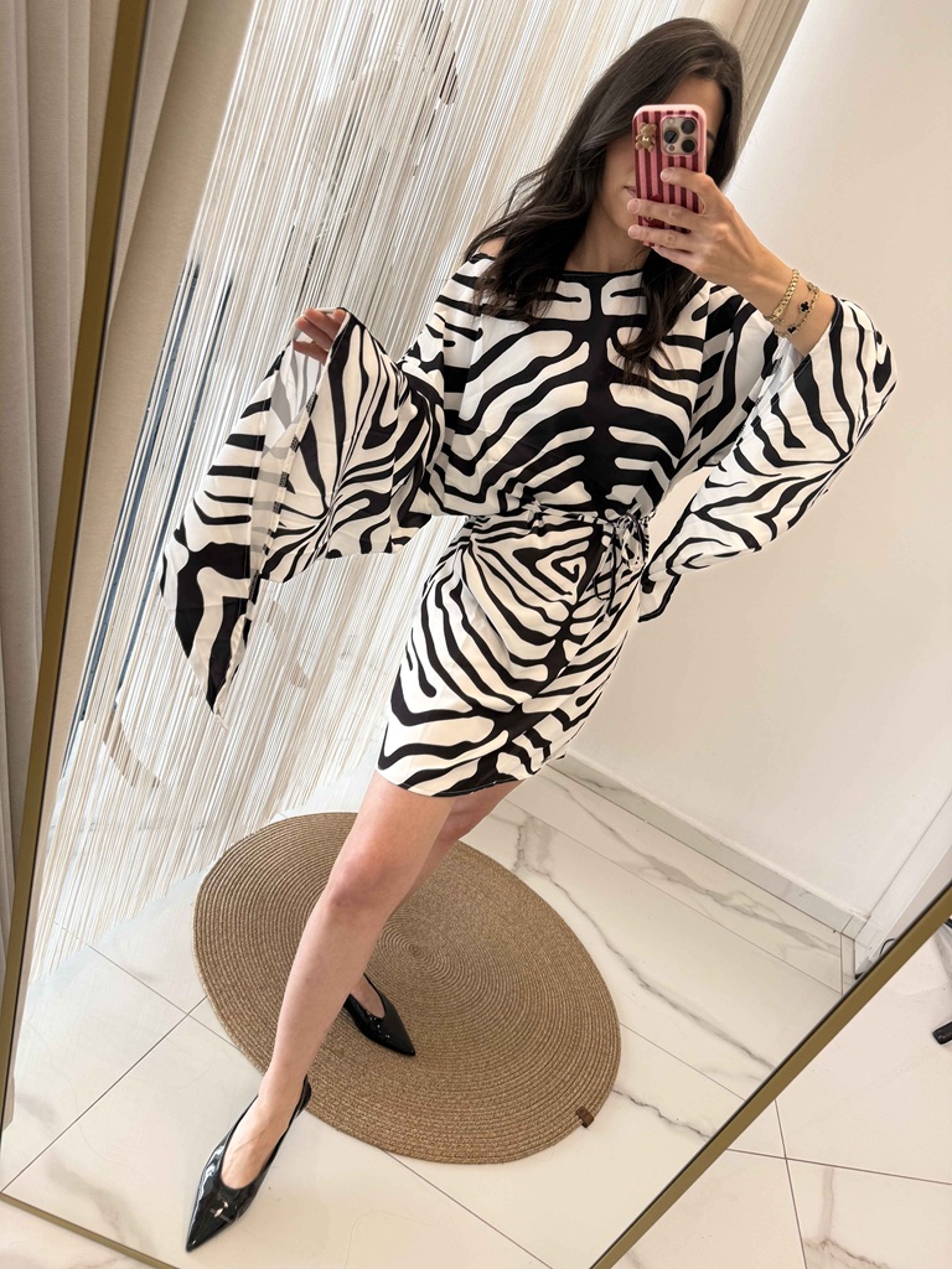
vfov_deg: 71.6
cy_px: 634
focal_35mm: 24
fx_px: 880
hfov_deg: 56.8
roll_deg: -23.8
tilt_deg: -41.4
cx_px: 476
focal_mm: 6.76
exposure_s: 1/121
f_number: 1.78
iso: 100
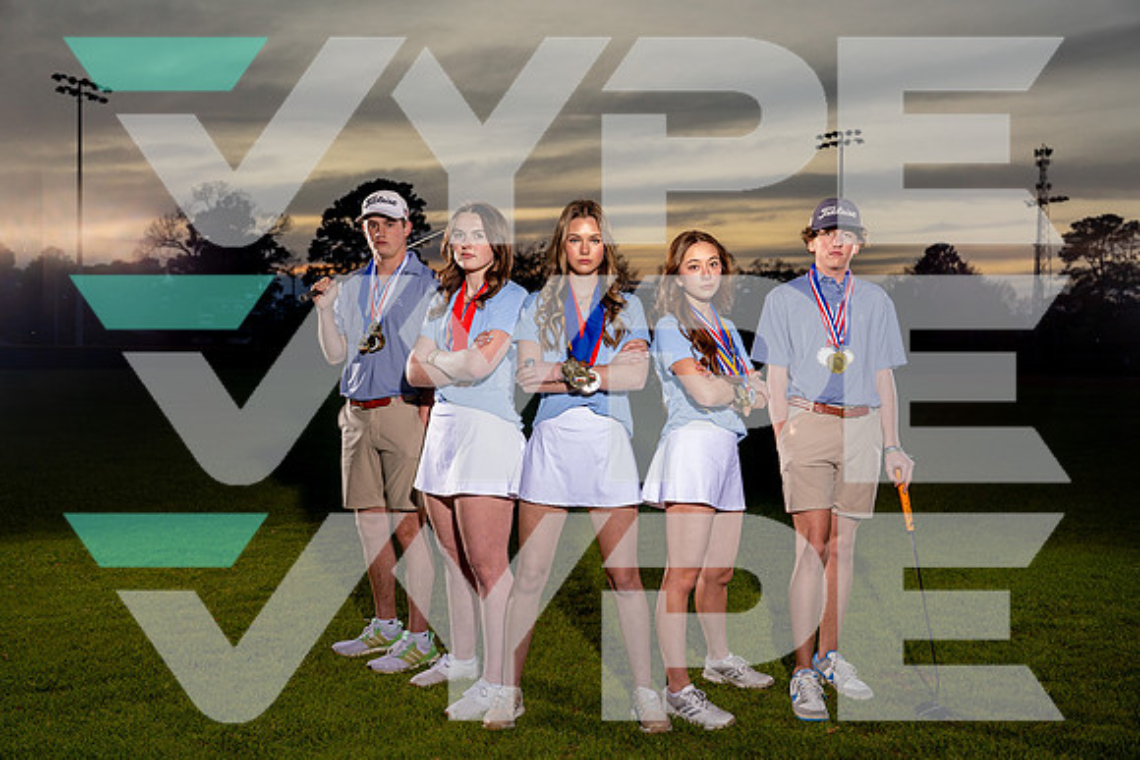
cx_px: 570
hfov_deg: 58.2
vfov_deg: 40.7
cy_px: 380
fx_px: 1025
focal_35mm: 32
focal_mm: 32
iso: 100
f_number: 4
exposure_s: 1/250
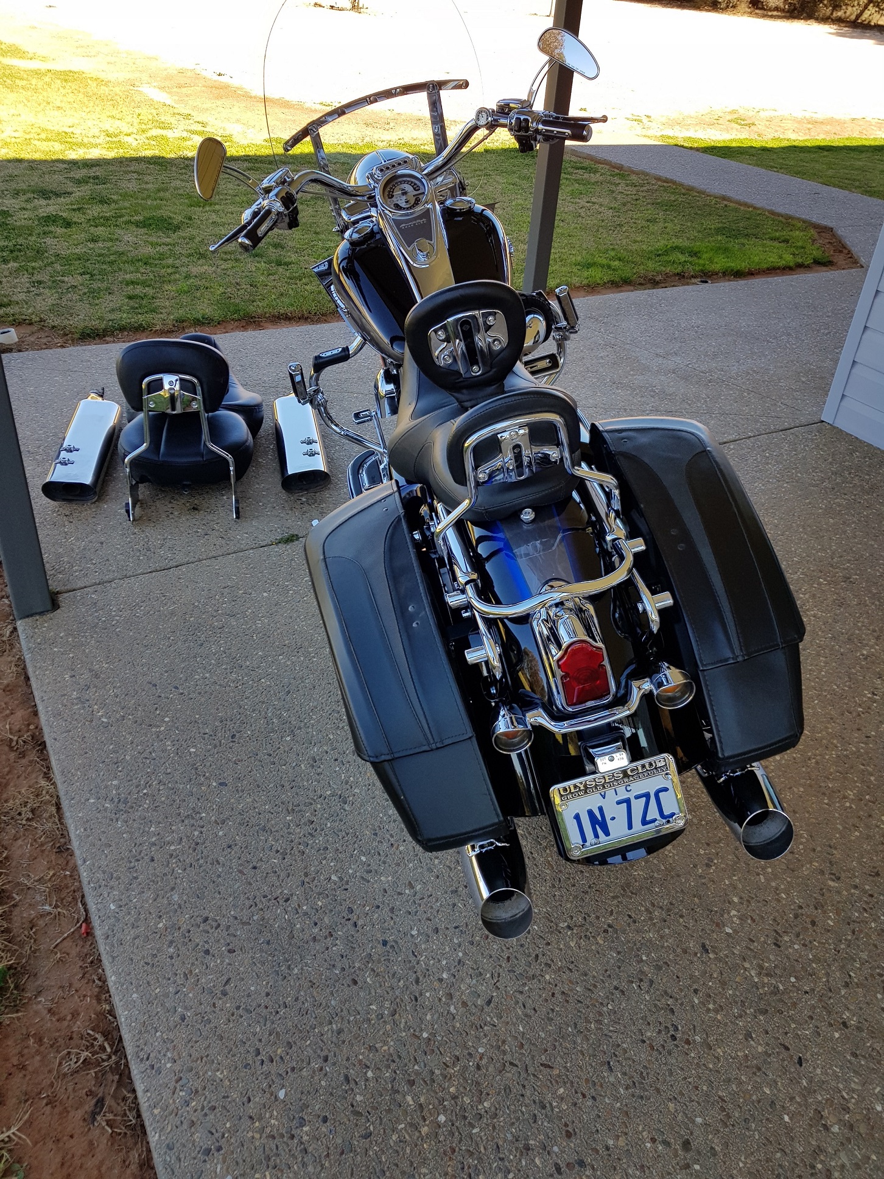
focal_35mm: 26
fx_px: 885
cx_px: 442
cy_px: 590
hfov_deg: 53.1
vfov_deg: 67.3
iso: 40
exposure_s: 1/630
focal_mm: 4.2
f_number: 1.7
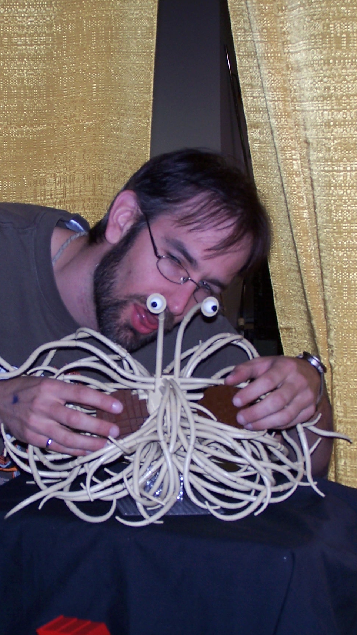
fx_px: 1380
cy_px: 317
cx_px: 153
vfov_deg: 25.9
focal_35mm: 82
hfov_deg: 14.7
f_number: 3.1
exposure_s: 1/60
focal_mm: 9.3
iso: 80
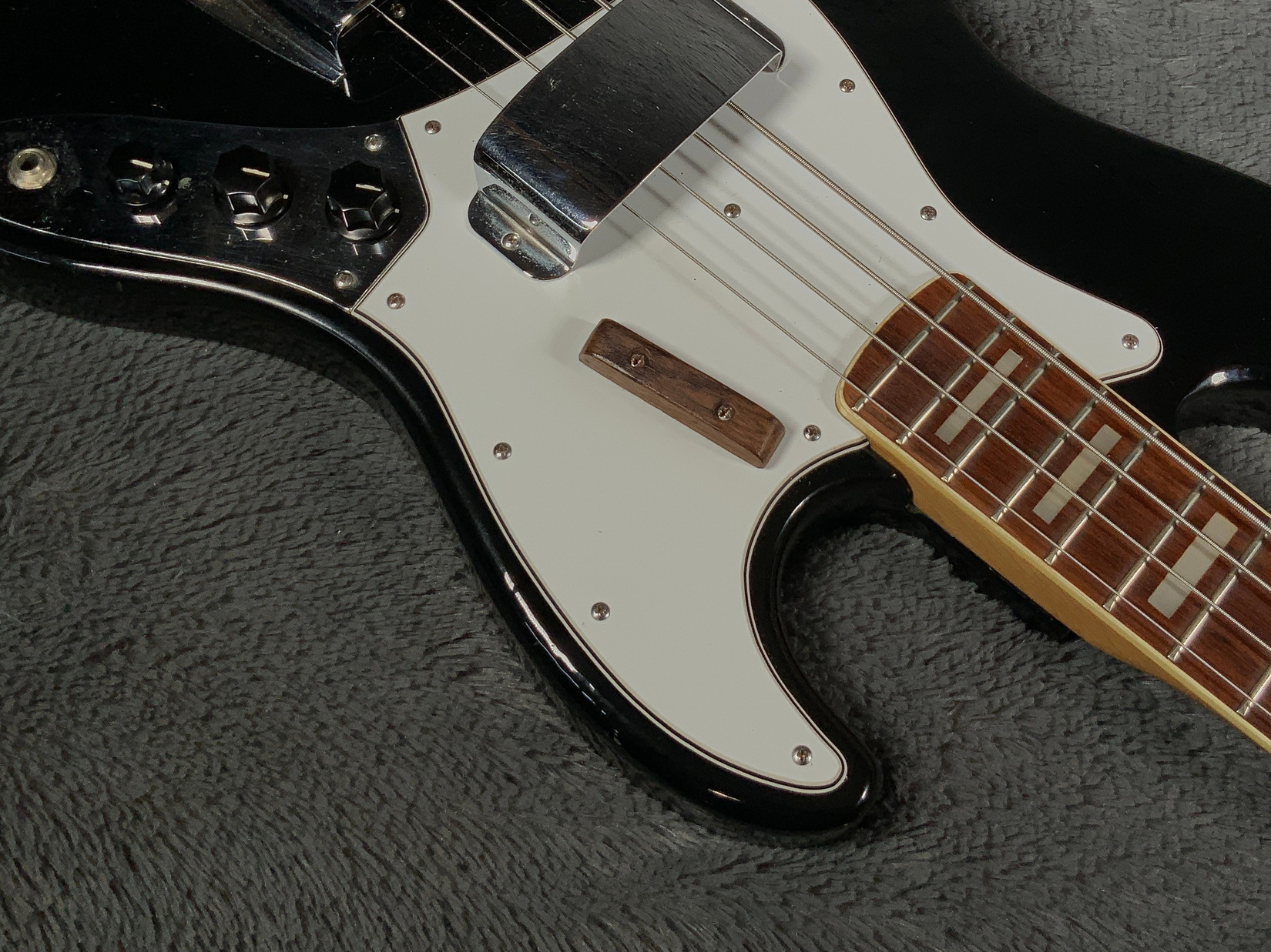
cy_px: 238
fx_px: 1652
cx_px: 742
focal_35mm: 45
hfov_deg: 41.9
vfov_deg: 31.6
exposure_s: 1/312
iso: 20
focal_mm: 3
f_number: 1.8
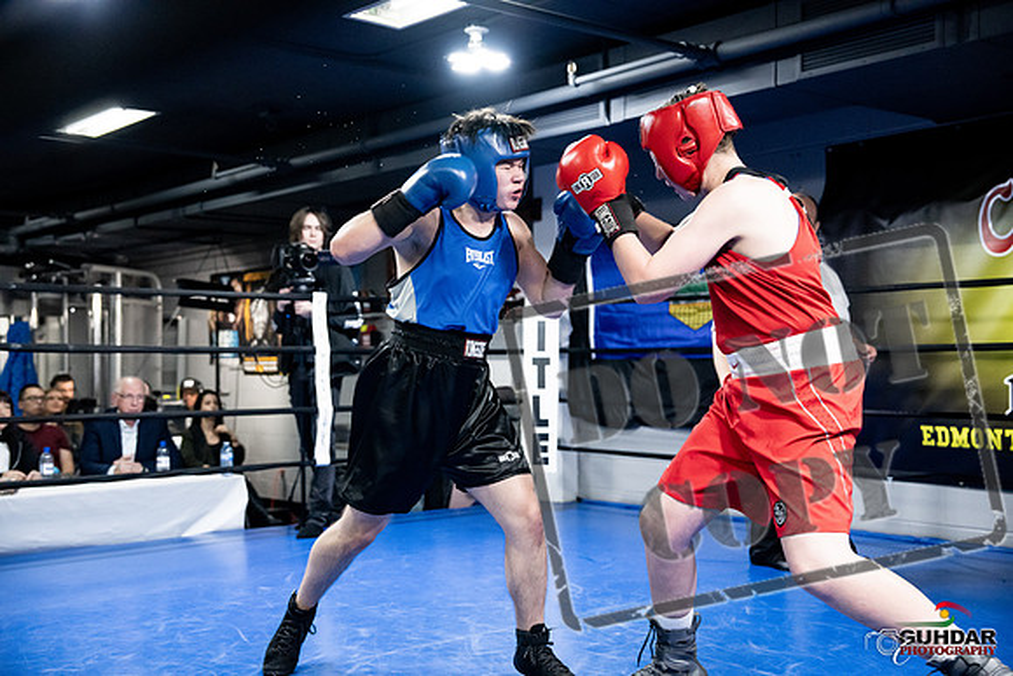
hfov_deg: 45.4
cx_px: 506
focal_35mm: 43
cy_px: 338
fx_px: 1210
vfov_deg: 31.2
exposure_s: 1/1000
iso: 10000
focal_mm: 43
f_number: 2.8
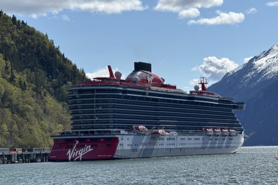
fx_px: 973
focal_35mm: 126
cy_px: 103
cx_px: 138
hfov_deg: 16.3
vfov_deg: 10.9
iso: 50
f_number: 2.8
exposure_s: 1/2817
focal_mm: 15.66
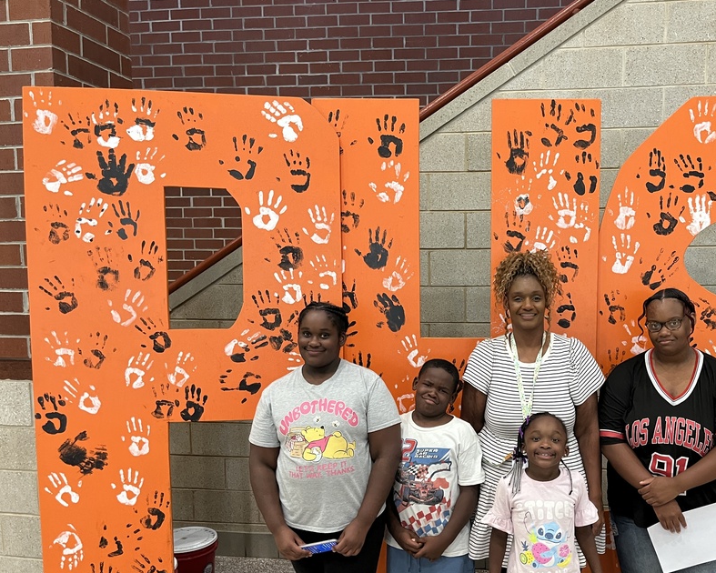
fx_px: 699
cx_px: 463
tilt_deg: -8.0
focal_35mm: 33
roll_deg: +0.3
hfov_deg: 53.4
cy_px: 347
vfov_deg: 44.3
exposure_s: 1/60
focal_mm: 5.1
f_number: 1.6
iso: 250
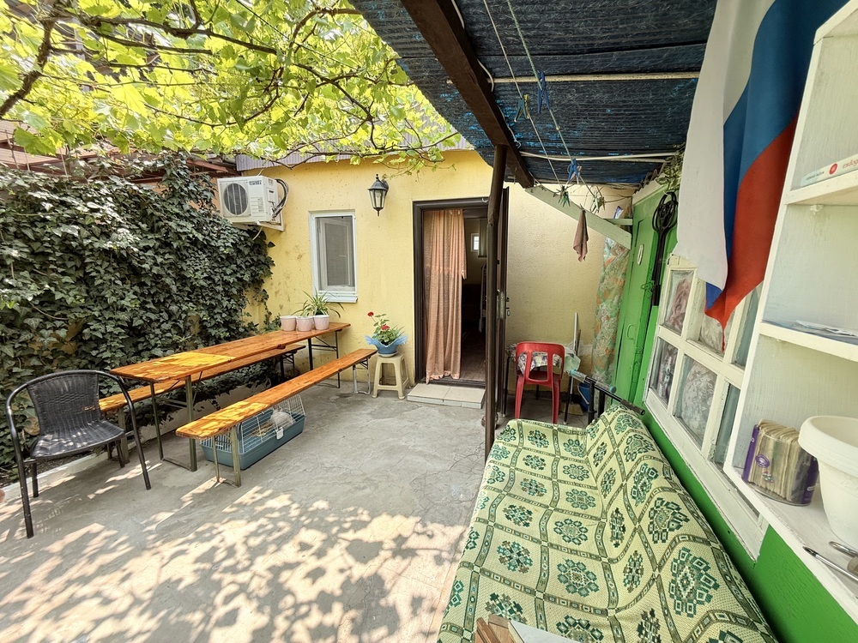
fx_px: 347
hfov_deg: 102.1
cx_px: 429
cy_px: 322
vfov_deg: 85.7
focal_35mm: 14
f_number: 2.2
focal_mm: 2.22
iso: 50
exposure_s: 1/200
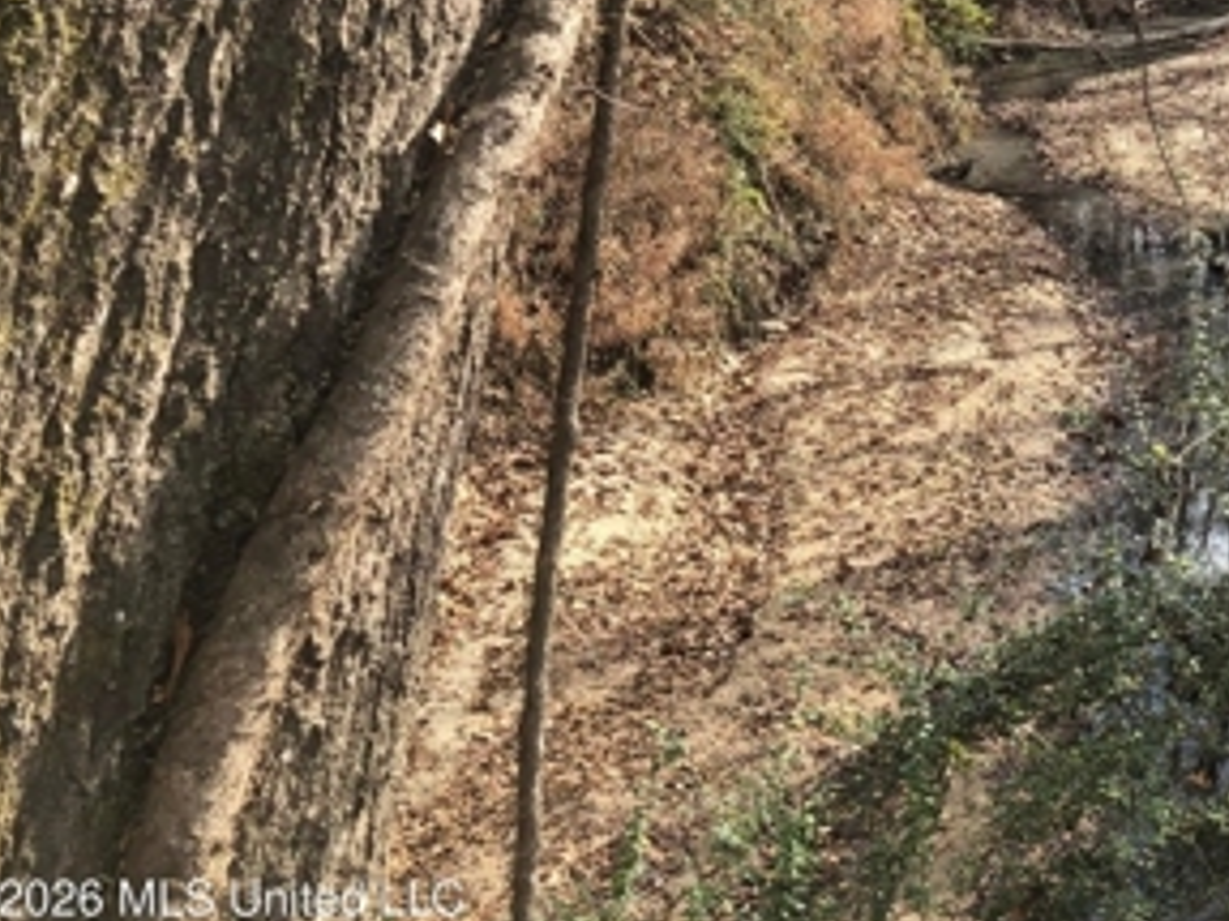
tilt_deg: -8.6
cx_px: 1098
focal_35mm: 52
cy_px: 120
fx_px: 1845
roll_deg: +0.2
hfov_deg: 34.8
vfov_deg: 27.2
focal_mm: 3.99
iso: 20
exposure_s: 1/470
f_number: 1.8
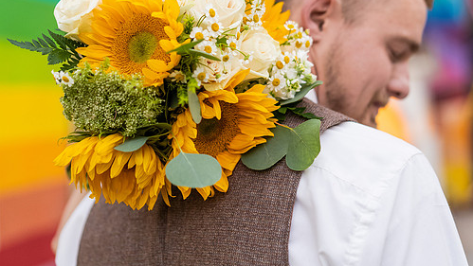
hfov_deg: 31.4
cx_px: 259
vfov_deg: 18.0
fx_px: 841
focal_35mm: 67
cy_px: 89
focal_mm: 55
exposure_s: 1/160
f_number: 2.2
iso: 500
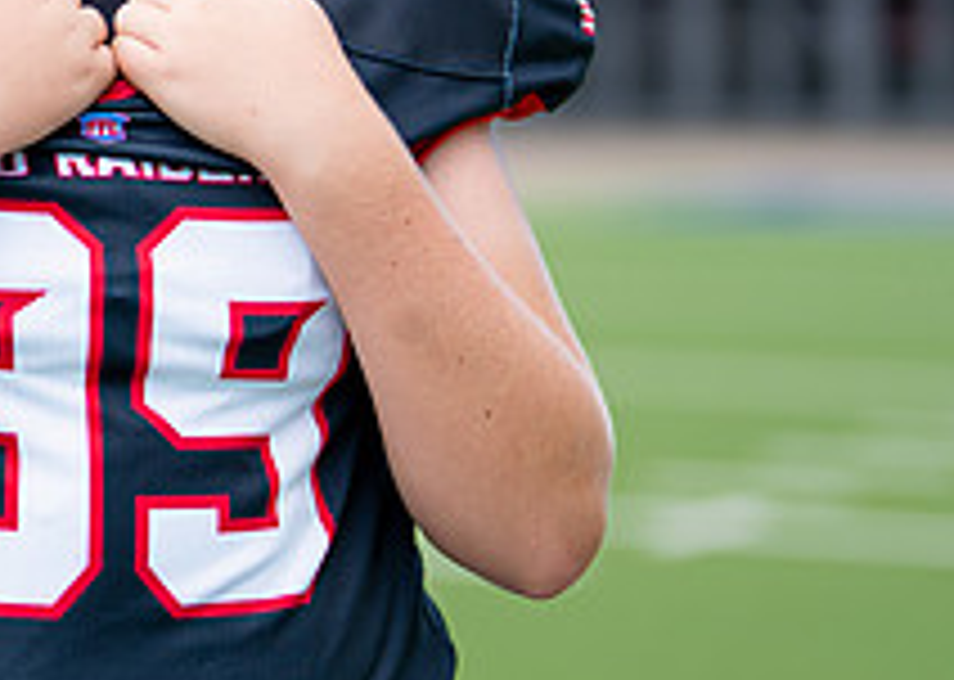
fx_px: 4710
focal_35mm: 174
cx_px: 118
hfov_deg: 11.5
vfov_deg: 8.2
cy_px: -18
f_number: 1.2
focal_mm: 50
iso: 100
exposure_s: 1/1600
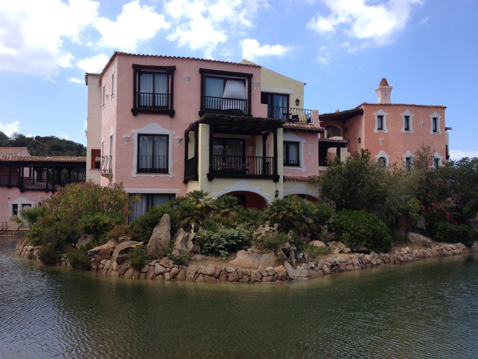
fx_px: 483
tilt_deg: +1.2
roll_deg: +0.0
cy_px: 180
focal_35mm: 35
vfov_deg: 40.7
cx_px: 239
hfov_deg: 52.6
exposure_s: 1/935
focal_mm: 4.28
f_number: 2.4
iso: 50
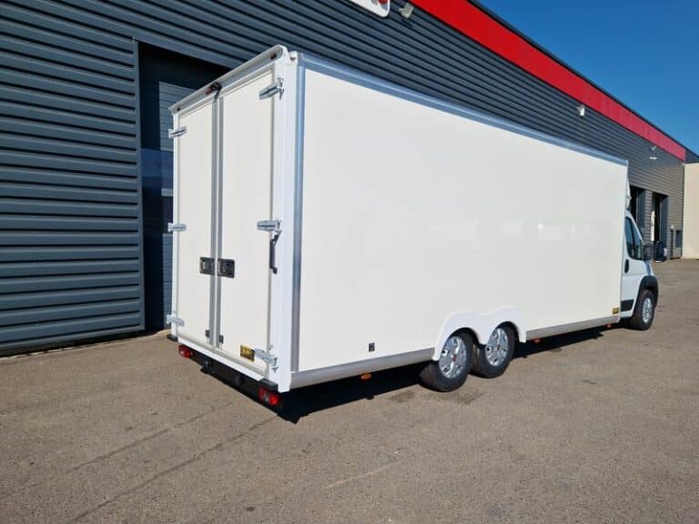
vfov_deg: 58.9
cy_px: 262
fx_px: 464
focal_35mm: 23
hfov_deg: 73.9
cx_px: 350
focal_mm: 5.4
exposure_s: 1/29412
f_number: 1.8
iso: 50
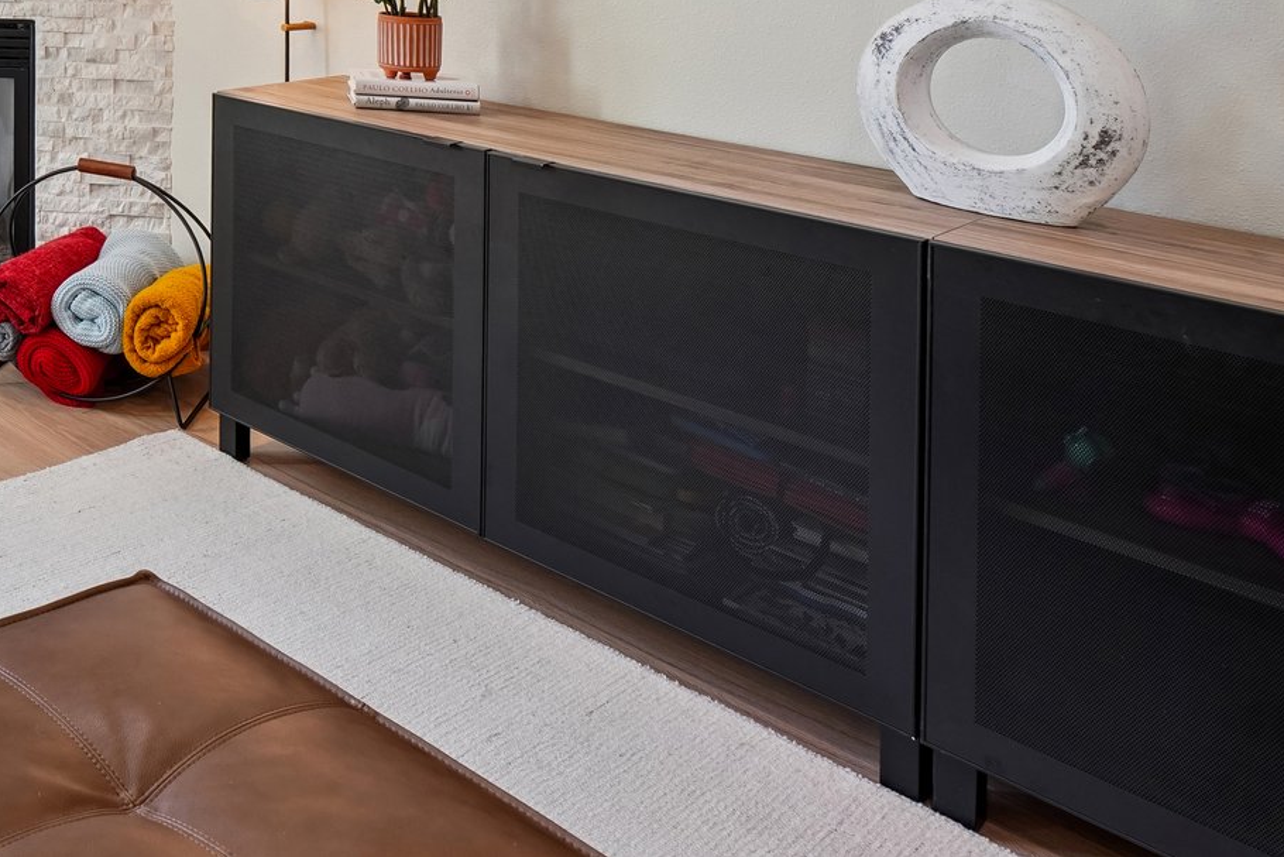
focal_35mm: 36
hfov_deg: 42.2
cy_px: -105
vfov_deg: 32.1
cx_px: -121
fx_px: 1284
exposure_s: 1/25
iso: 400
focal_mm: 16
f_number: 8
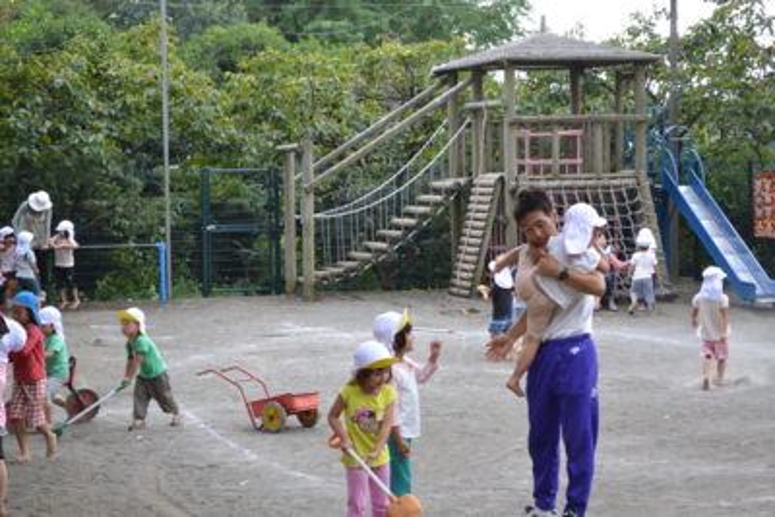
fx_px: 1777
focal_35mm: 82
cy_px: 258
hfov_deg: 24.6
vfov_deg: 16.6
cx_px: 388
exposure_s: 1/125
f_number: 5.6
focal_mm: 55
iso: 360
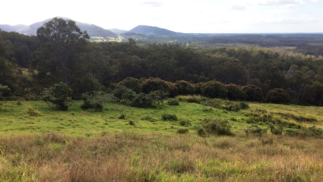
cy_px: 107
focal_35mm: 35
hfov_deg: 56.6
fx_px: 300
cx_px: 162
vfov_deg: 33.6
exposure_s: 1/1079
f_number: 2.4
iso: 32
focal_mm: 3.3
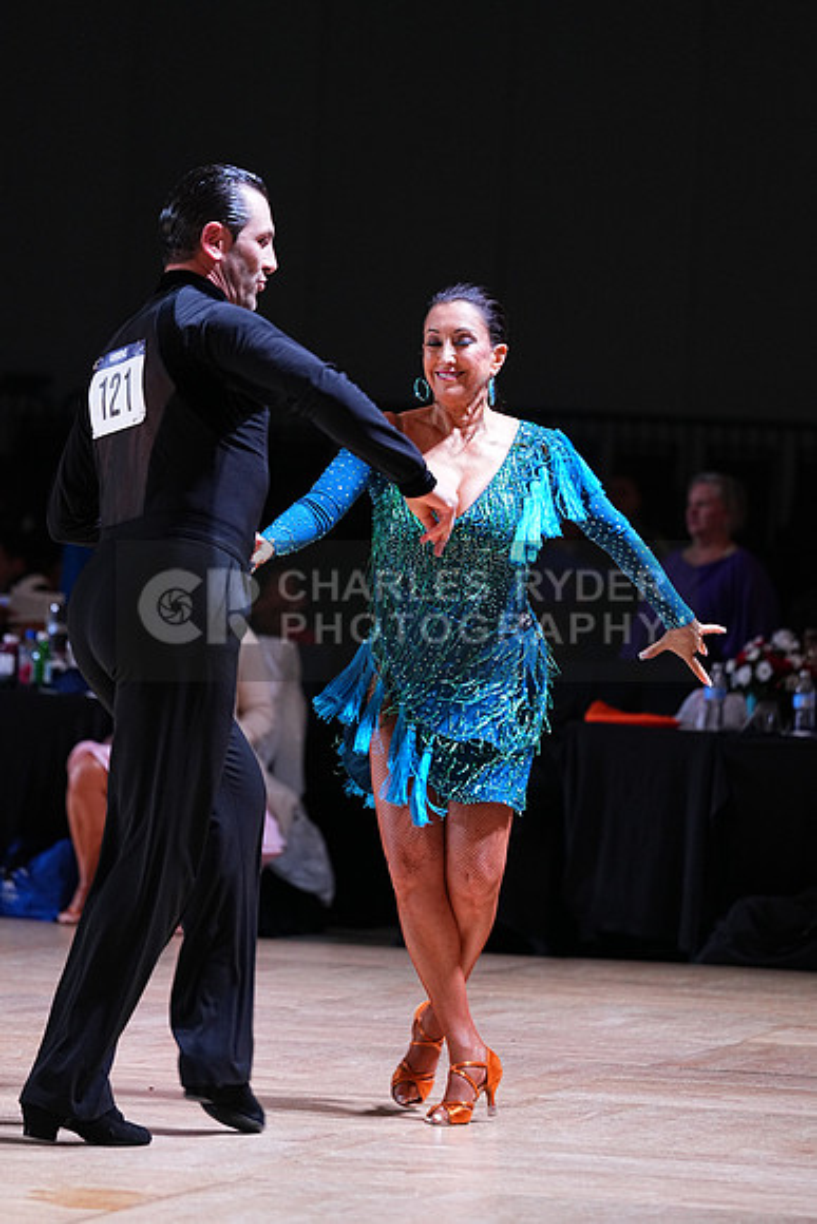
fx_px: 6430
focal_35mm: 189
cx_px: 408
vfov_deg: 10.9
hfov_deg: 7.3
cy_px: 612
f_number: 4
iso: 2000
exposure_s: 1/400
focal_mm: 189
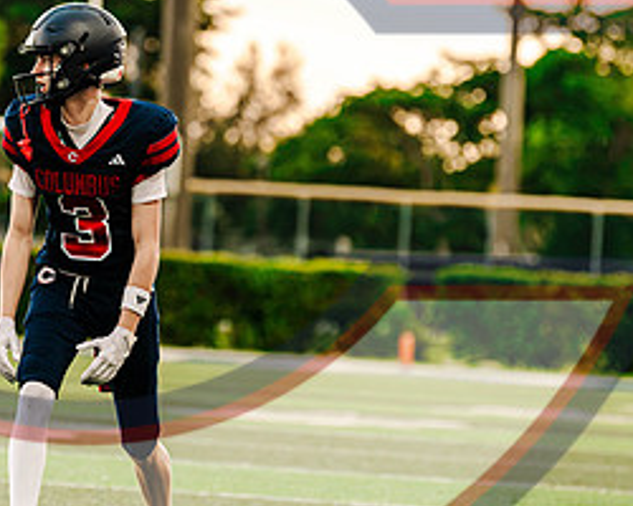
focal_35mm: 342
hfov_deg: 5.6
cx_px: 53
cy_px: 144
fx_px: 6407
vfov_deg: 4.5
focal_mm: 135
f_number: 2.8
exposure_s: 1/1000
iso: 1250
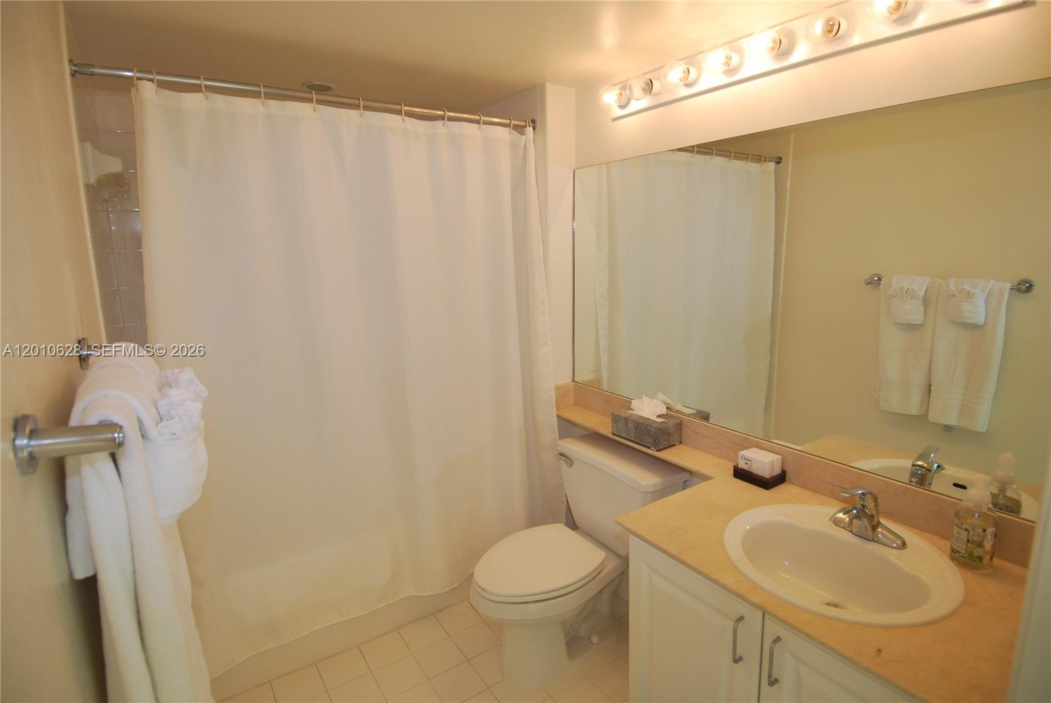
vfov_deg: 67.5
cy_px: 352
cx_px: 526
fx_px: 526
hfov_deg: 89.9
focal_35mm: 18
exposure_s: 1/80
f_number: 4.5
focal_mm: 12
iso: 200
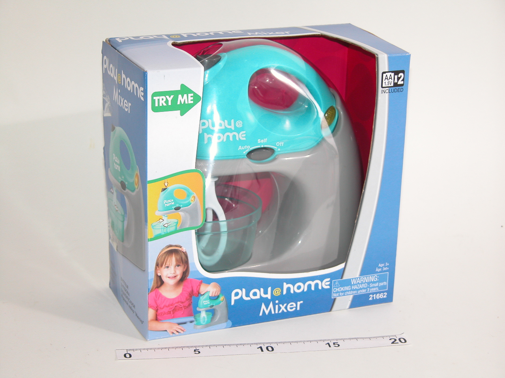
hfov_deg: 22.8
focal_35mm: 86
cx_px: 252
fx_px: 1255
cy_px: 189
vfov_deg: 17.2
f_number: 3.5
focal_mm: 22.3
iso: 100
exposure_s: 1/125
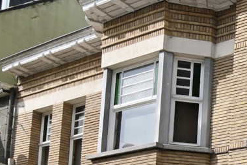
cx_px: 410
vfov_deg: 17.3
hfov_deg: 21.6
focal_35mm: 71
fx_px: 487
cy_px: 249
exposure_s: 1/400
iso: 100
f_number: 7.1
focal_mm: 10
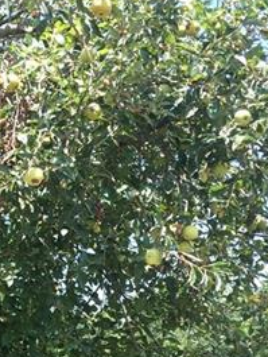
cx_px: -77
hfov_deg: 16.1
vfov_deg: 21.7
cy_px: 352
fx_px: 897
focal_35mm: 87
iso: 32
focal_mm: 4.12
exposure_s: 1/398
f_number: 2.2
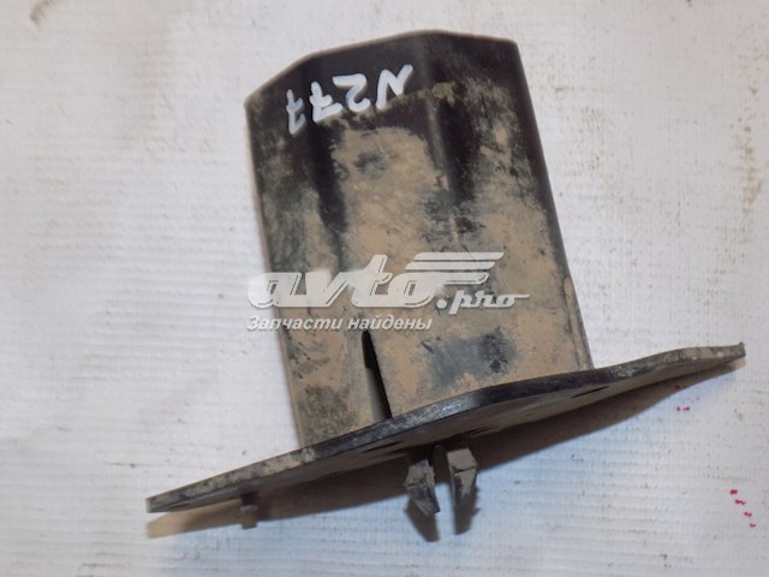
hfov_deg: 29.8
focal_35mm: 65
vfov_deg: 22.6
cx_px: 384
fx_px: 1444
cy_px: 288
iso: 250
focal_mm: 11.5
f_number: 4.1
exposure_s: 1/30
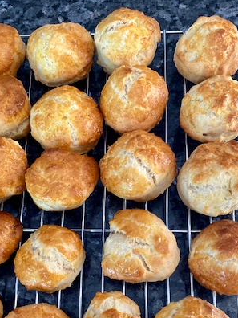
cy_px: 235
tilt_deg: -75.8
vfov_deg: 43.5
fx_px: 385
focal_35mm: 42
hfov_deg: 34.3
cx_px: 100
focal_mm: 4.25
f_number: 1.8
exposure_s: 1/60
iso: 200
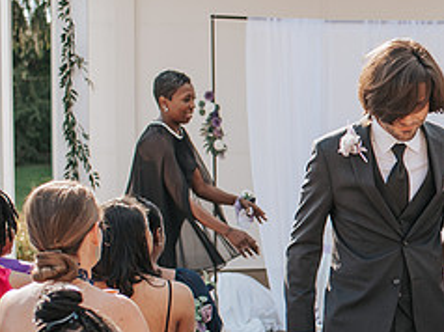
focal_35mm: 109
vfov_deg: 13.6
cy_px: 190
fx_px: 1397
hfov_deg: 17.1
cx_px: 558
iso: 125
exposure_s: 1/1250
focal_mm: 35
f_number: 2.8
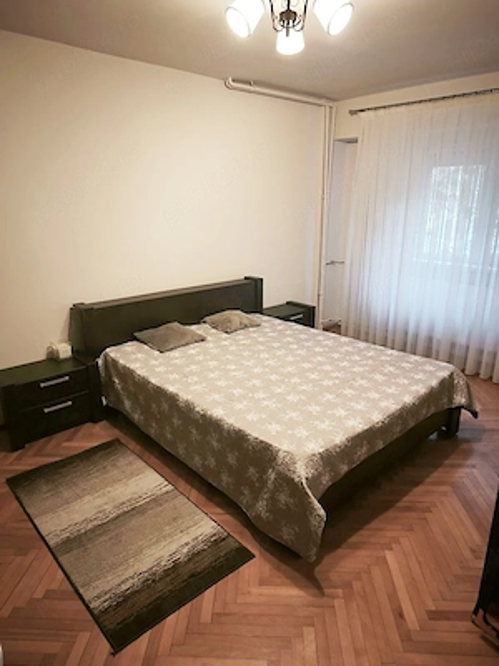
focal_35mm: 23
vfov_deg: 73.9
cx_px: 250
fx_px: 442
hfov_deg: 58.9
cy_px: 333
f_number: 1.62
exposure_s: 1/100
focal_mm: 6.45
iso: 250
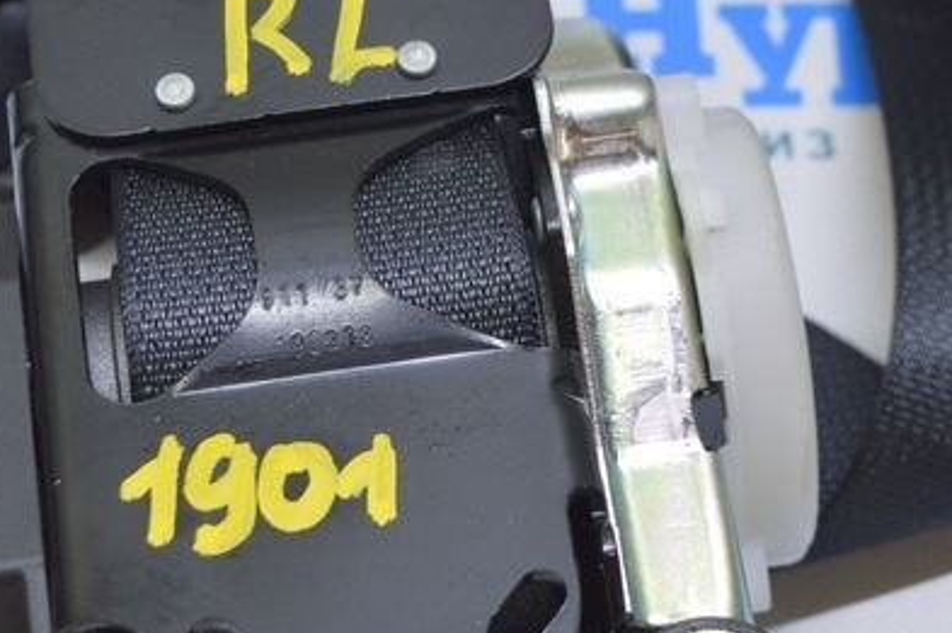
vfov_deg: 10.3
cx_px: 526
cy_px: 244
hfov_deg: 15.4
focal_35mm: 133
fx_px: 3513
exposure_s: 1/25
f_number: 5.6
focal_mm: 34
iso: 400
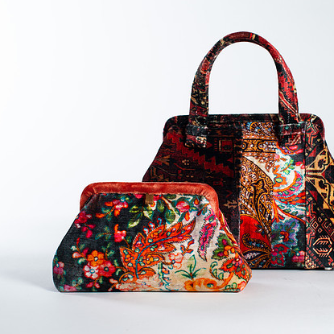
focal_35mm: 70
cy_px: 164
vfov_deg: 24.7
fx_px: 764
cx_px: 217
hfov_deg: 24.6
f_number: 6.3
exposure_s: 1/200
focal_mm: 50
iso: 200
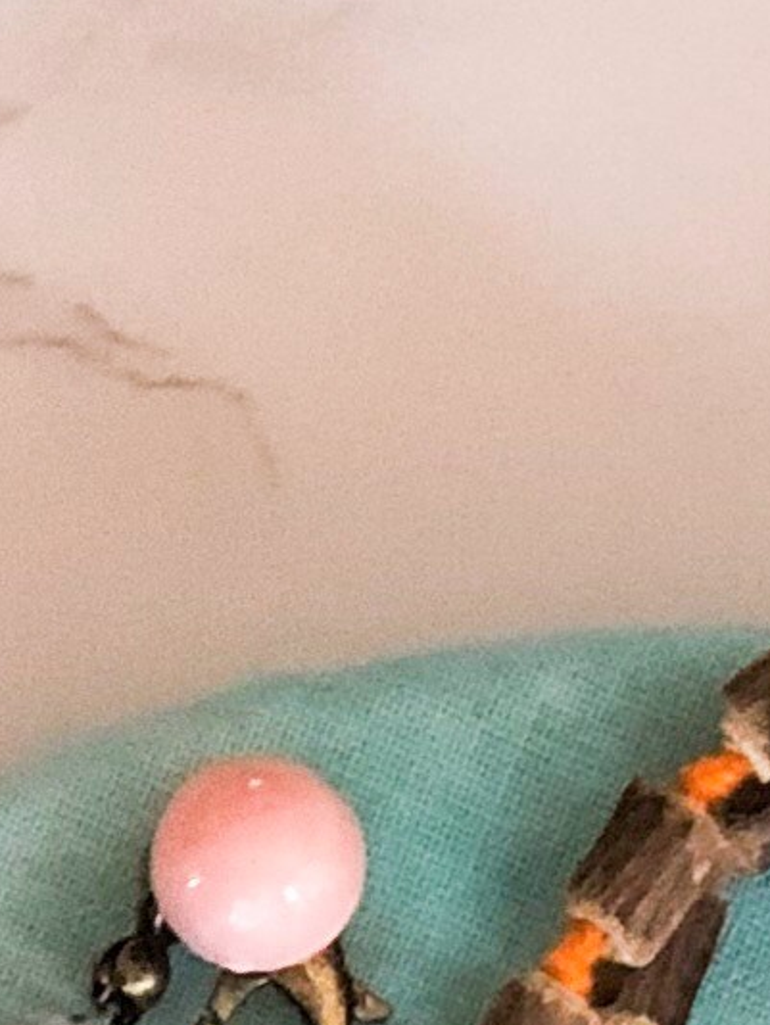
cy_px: 2804
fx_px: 12743
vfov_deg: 4.5
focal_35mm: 430
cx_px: 906
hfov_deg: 3.5
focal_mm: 6.6
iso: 100
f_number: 2.8
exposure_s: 1/30
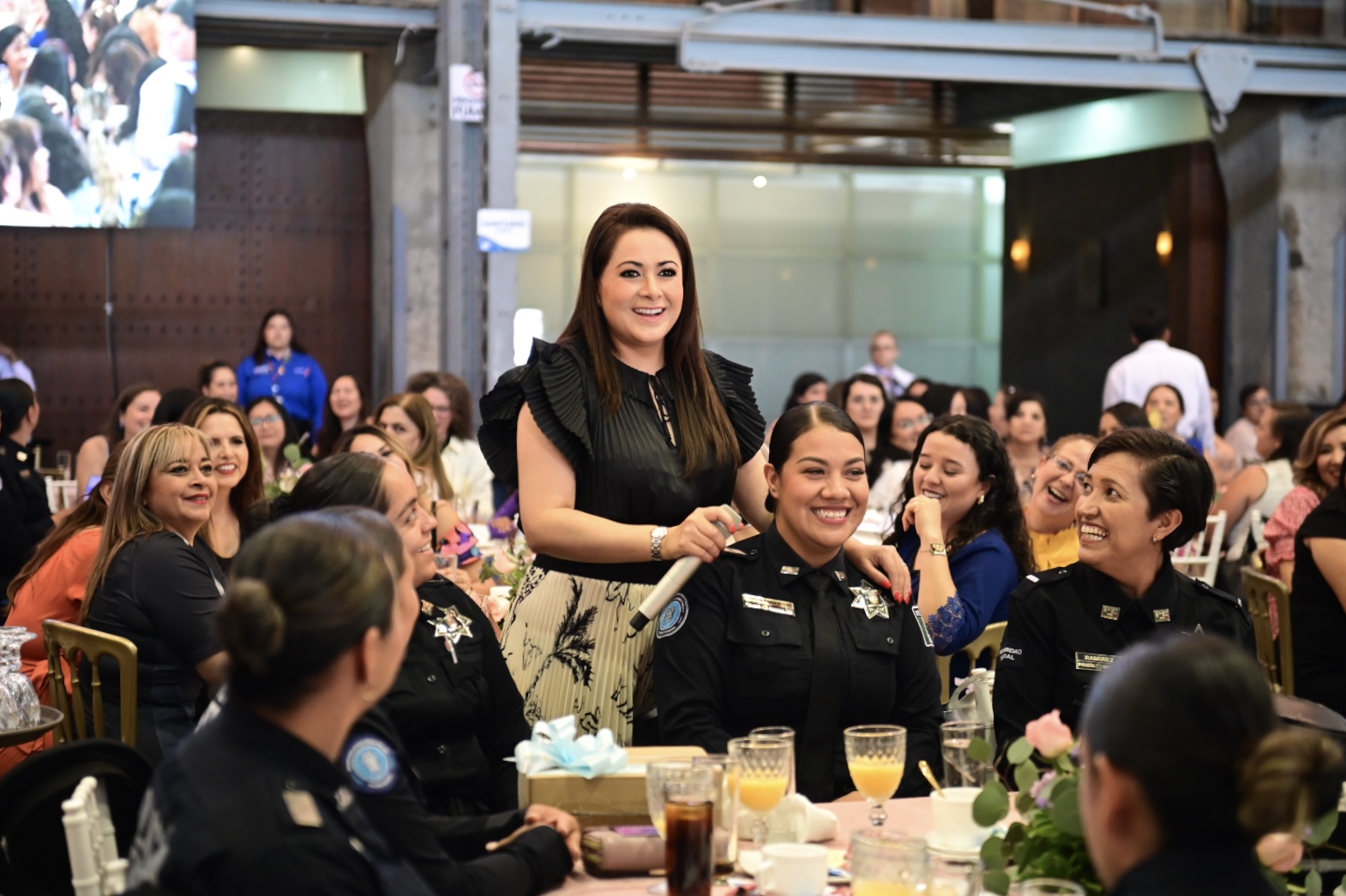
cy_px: 448
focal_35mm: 70
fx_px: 2617
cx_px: 673
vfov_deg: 19.4
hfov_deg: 28.8
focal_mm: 70
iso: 4000
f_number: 2.8
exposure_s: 1/250
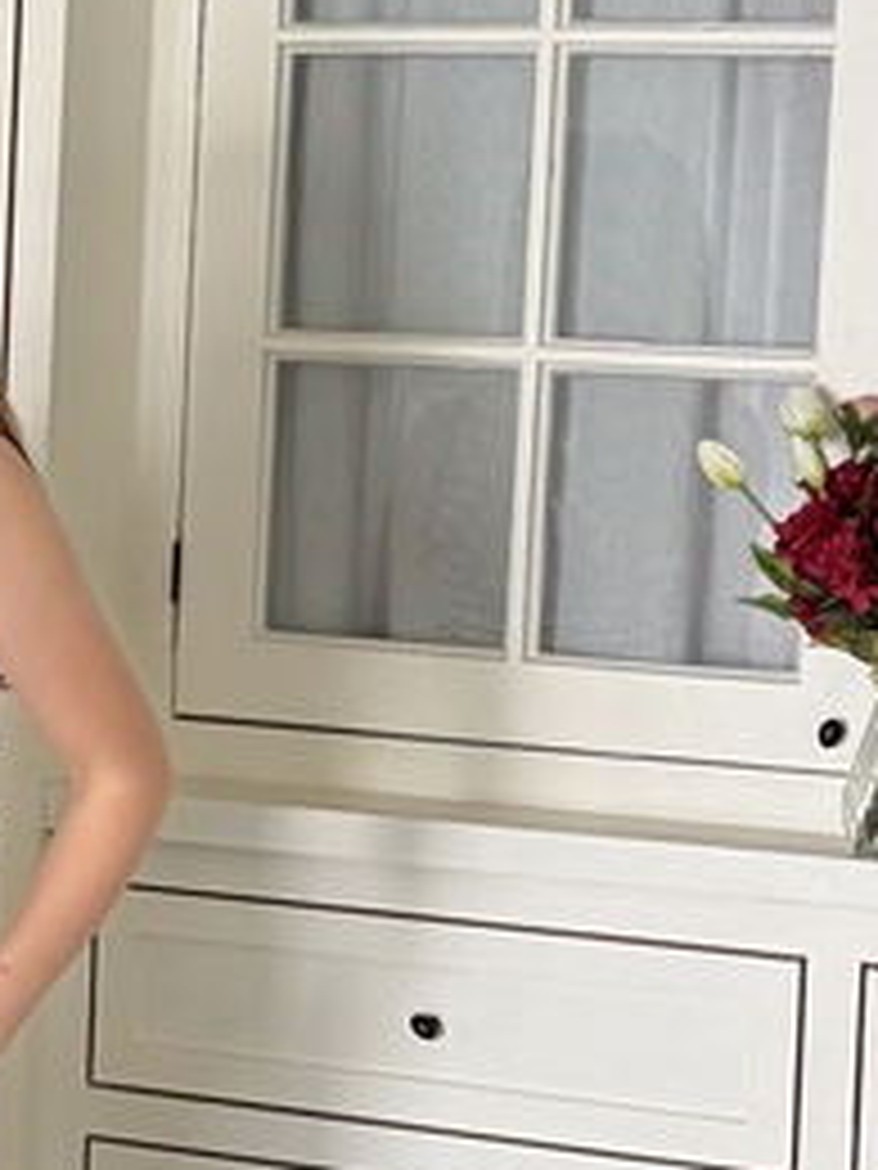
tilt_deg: -5.6
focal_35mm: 100
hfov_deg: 14.3
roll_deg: -2.5
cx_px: -167
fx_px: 3382
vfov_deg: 19.5
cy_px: 891
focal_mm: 5.96
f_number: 1.6
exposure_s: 1/122
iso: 80
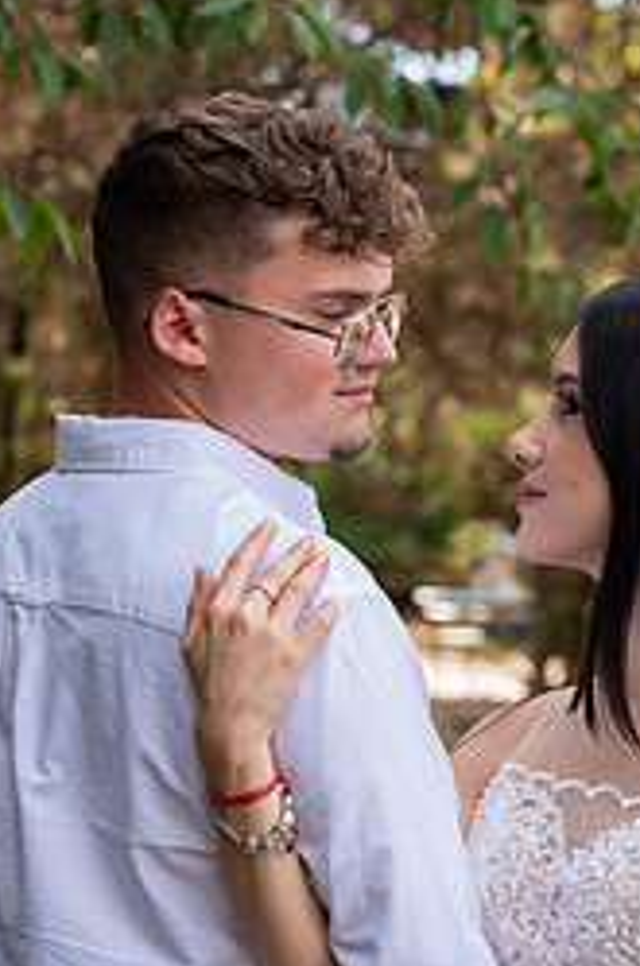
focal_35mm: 103
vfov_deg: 19.6
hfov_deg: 13.2
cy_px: 826
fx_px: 2758
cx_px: 413
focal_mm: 57
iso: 200
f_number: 3.5
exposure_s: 1/320
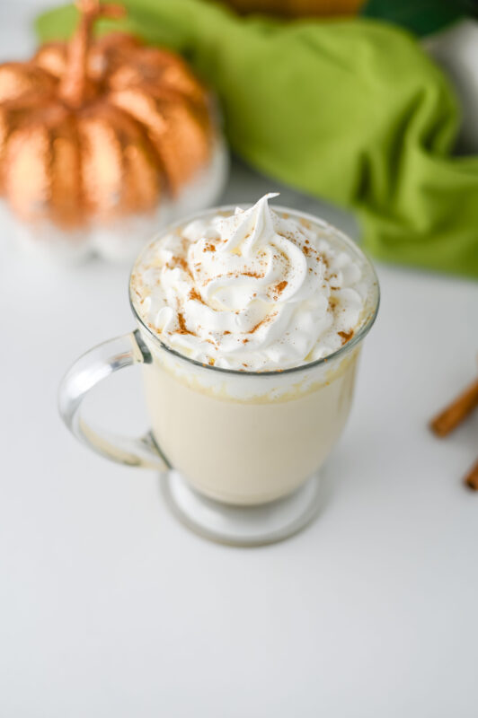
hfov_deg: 26.9
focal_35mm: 50
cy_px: 359
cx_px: 239
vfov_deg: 39.6
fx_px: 997
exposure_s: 1/160
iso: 100
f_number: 3.2
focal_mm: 50
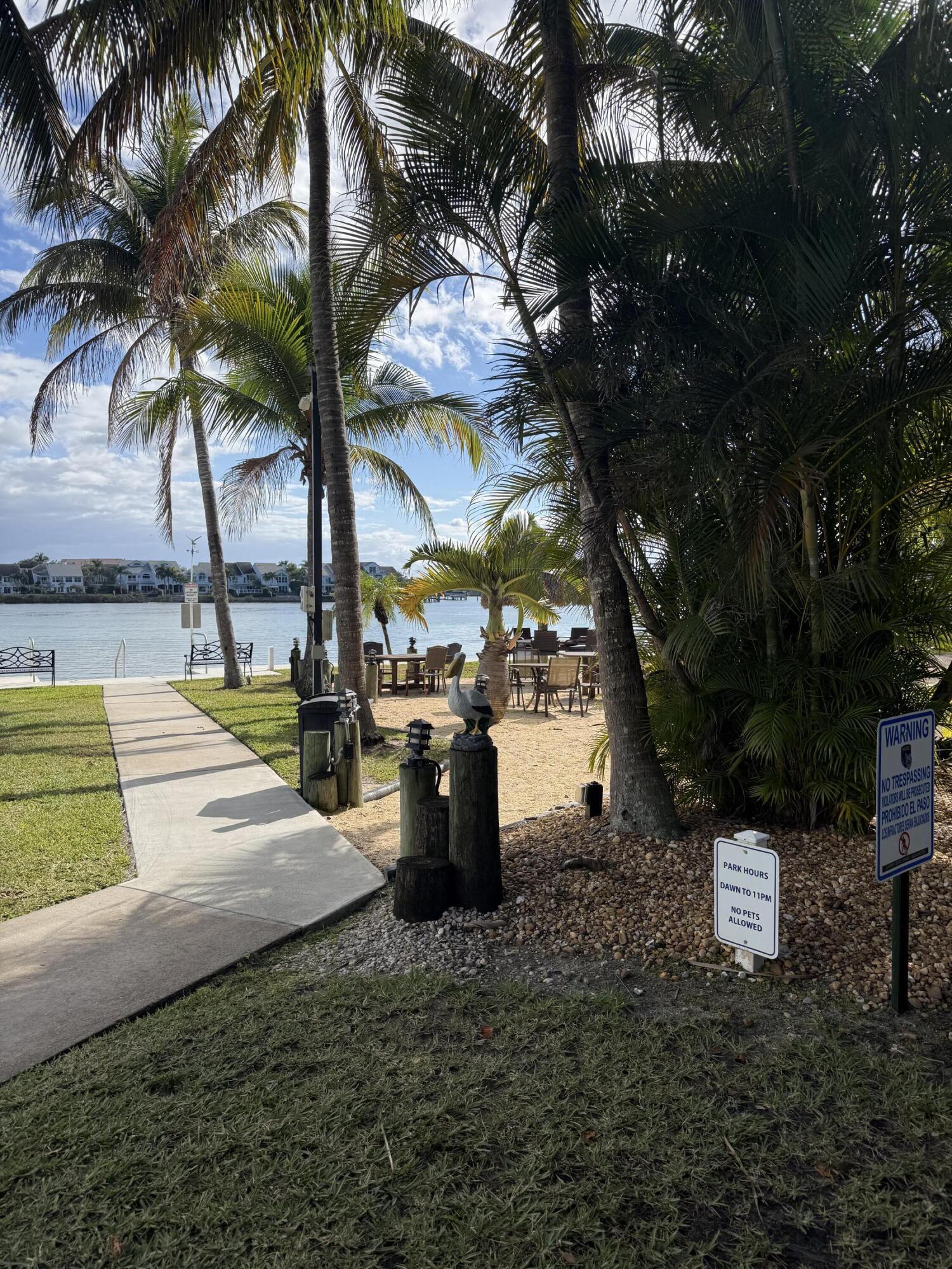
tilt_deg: -3.2
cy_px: 634
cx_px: 476
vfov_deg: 71.6
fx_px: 880
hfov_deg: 56.8
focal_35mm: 24
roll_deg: -0.8
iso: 80
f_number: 1.78
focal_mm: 6.76
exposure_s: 1/3953
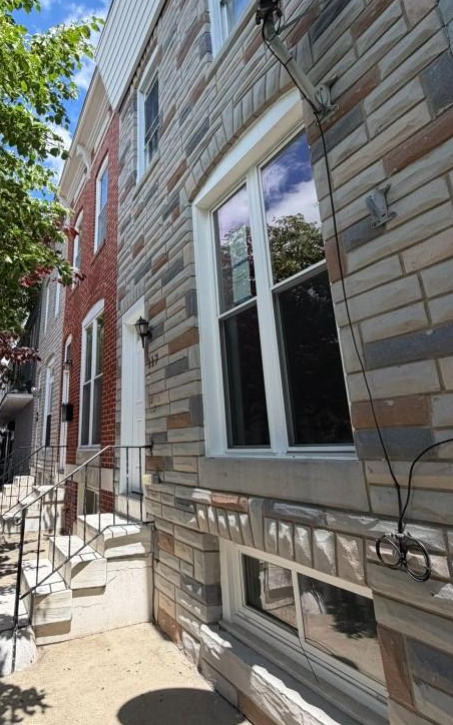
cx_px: 134
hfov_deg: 55.4
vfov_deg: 82.1
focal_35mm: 21
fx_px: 415
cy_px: 326
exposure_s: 1/770
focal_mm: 2.22
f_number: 2.2
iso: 40
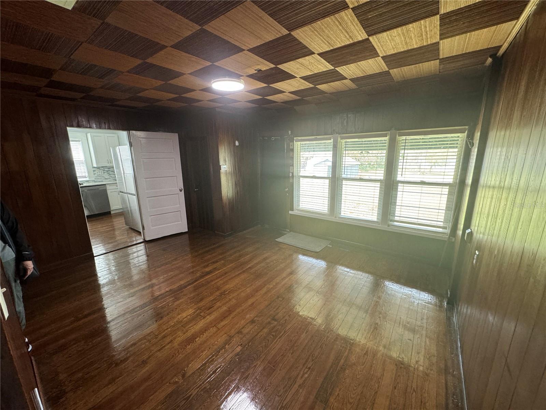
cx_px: 273
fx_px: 221
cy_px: 205
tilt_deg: -13.9
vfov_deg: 85.7
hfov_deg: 102.1
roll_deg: +1.5
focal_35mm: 14
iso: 250
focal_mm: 2.22
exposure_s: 1/60
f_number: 2.2
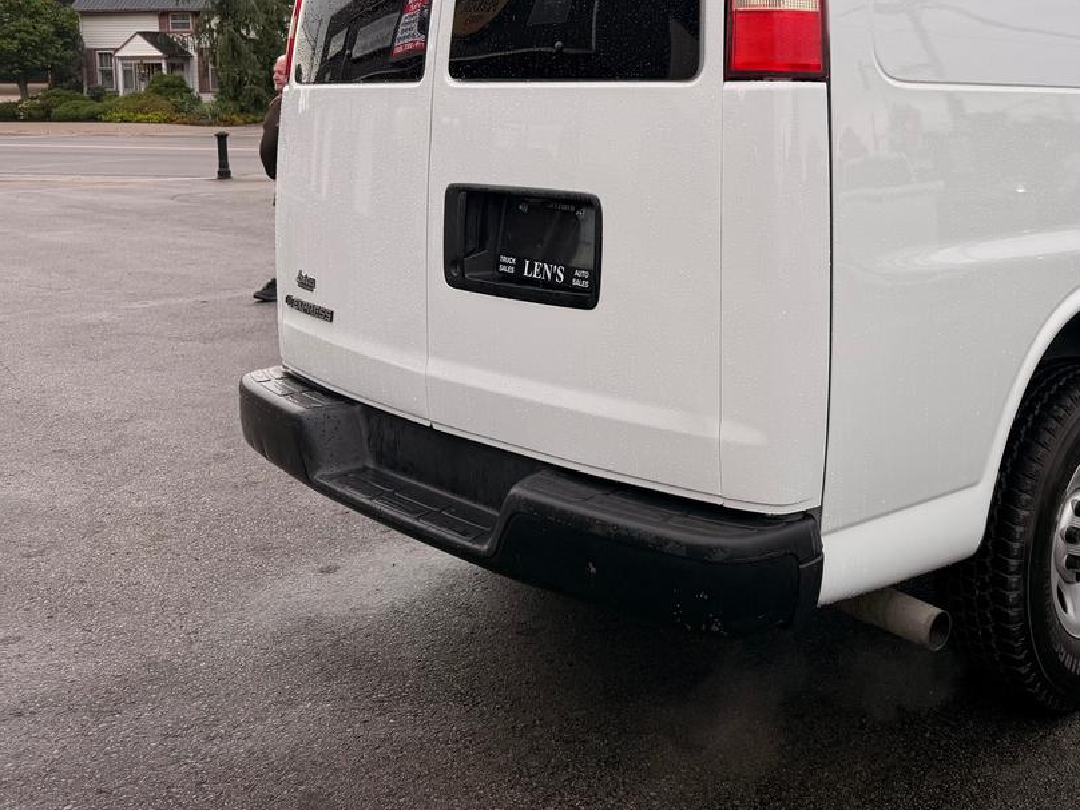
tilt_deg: -5.6
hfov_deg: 47.7
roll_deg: -0.1
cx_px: 767
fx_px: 1186
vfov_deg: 36.7
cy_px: 194
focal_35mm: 38
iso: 80
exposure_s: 1/888
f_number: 1.78
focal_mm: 6.76
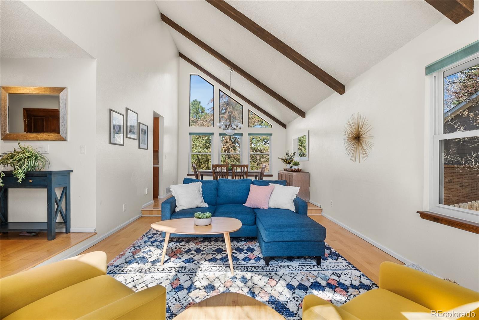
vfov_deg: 73.8
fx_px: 213
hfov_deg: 96.7
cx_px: 240
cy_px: 160
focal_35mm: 16
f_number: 8
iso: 200
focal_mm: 16
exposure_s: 1/6
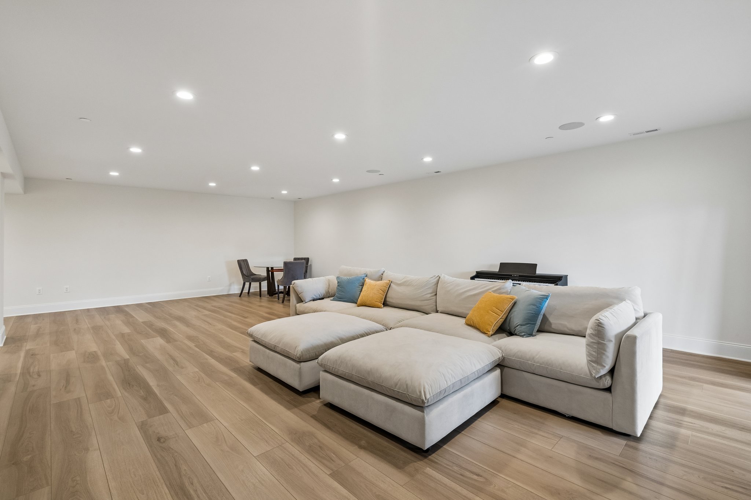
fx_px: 334
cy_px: 250
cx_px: 376
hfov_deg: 96.7
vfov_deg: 73.7
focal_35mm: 16
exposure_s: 1/50
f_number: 8
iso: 2000
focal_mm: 16
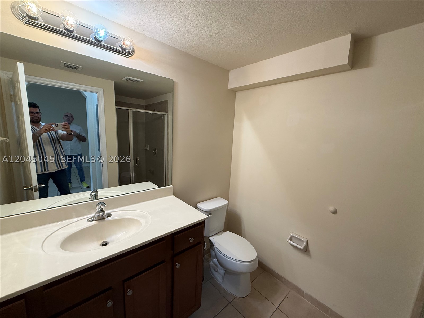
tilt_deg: -8.0
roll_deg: -2.5
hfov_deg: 102.1
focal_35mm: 14
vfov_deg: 85.7
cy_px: 159
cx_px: 212
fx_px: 171
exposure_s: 1/120
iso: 200
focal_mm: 2.22
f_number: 2.2
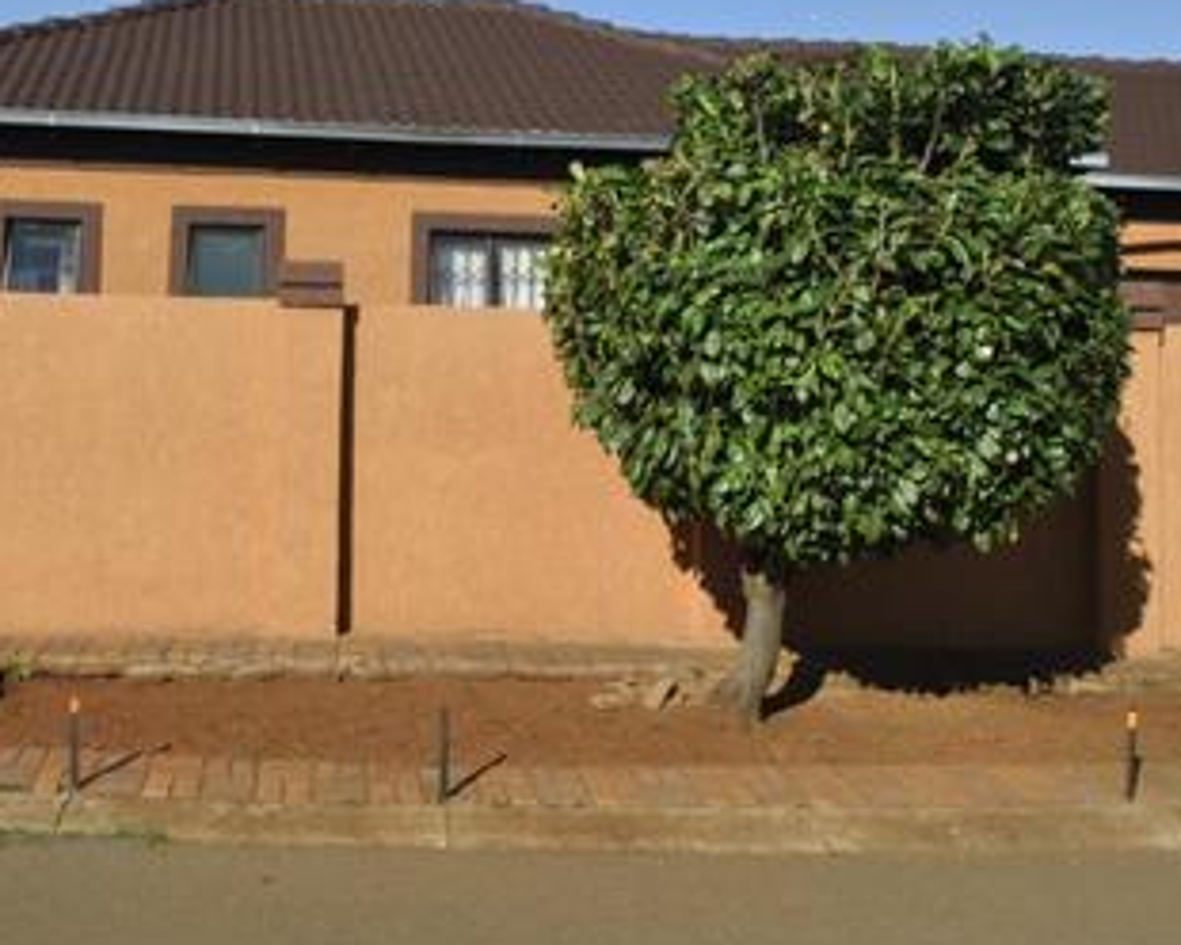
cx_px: 415
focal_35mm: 47
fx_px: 1650
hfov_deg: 39.0
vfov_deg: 31.4
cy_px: 238
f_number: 8
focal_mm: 13
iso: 100
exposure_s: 1/250
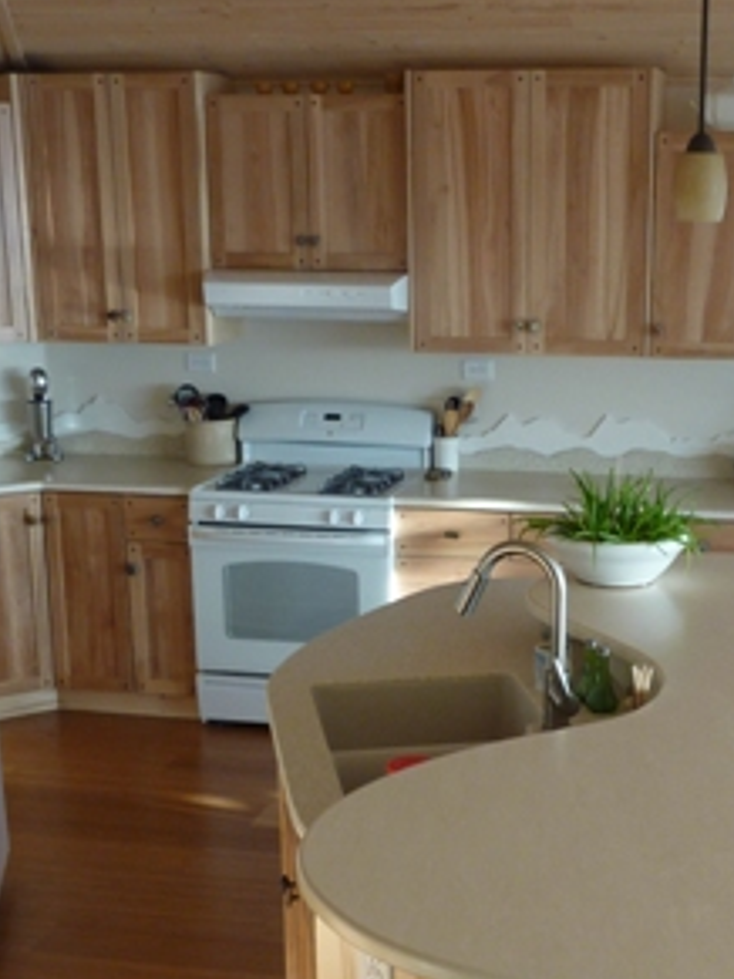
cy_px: 673
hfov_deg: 26.3
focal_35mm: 55
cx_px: 508
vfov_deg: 34.5
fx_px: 1556
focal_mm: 4.1
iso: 100
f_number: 3.3
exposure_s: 1/30
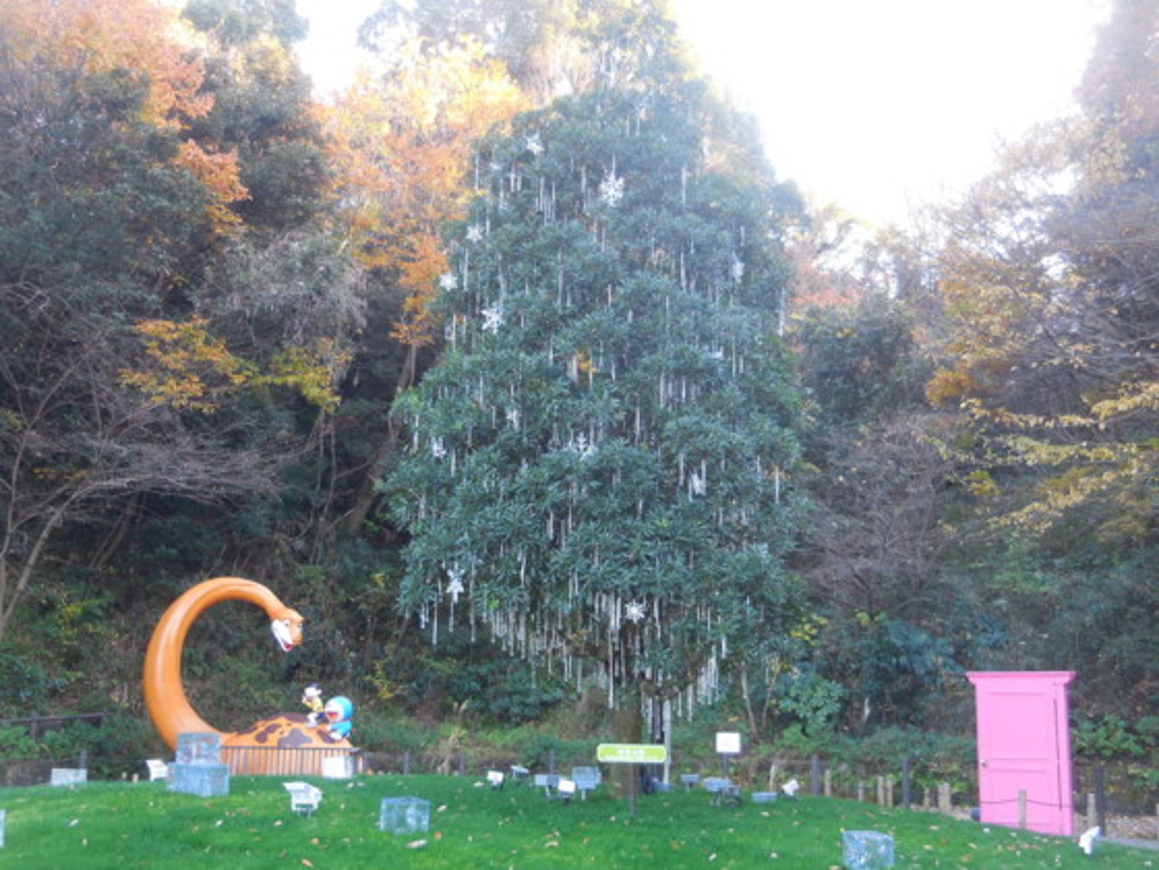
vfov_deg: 36.8
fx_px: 1306
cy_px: 435
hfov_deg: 47.9
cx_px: 580
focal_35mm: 39
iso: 200
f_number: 3.9
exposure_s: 1/30
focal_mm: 7
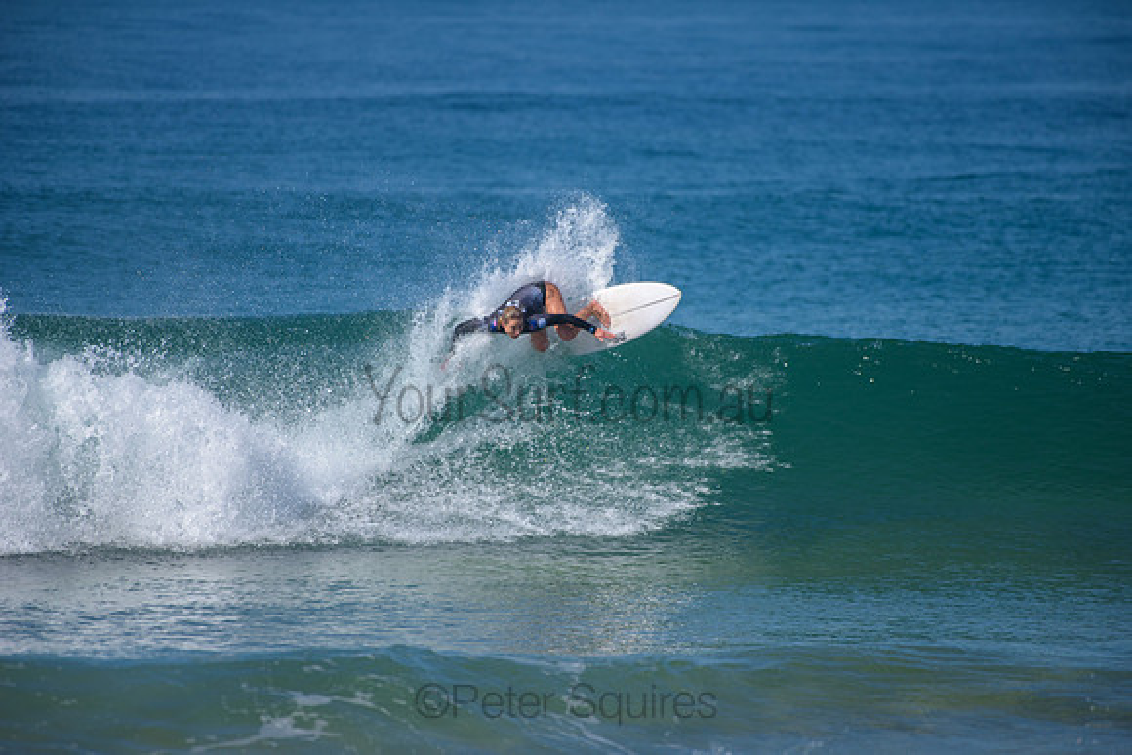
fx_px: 15725
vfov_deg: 2.8
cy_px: 378
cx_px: 566
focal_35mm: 500
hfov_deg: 4.1
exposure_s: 1/2000
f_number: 5.6
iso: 180
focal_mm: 500
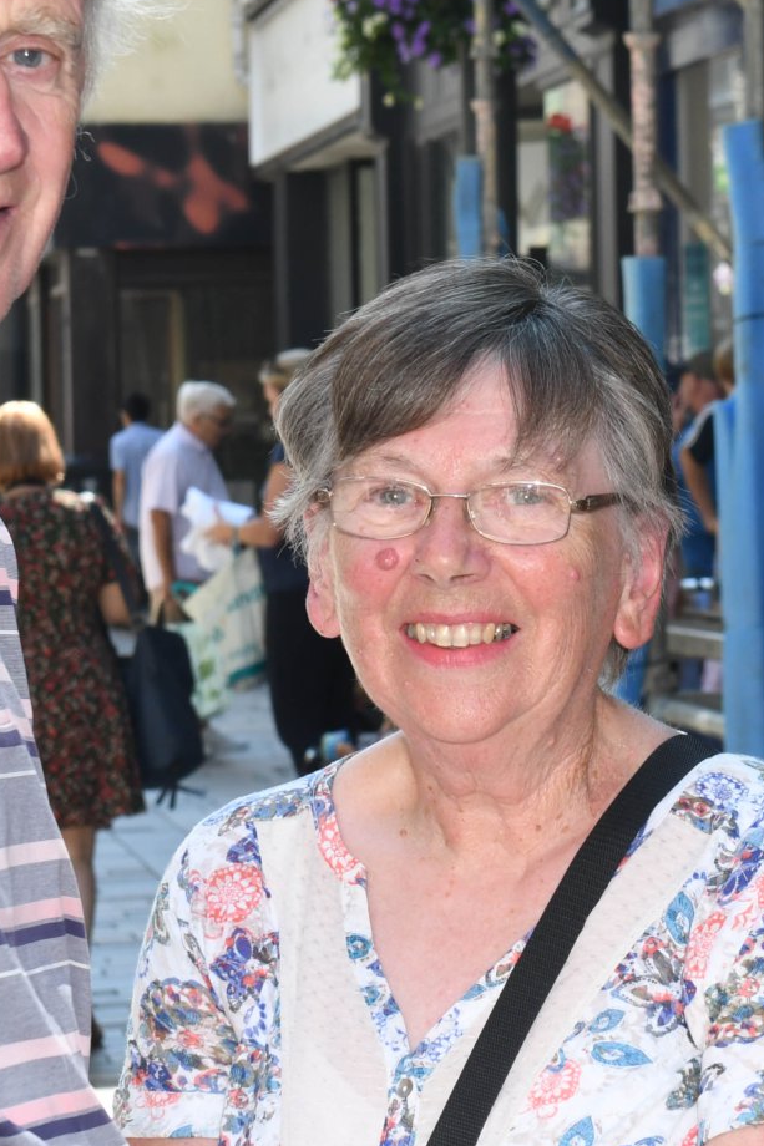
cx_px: 324
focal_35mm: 167
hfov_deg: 8.2
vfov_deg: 12.3
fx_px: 5318
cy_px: 552
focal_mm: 50
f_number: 6.3
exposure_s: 1/320
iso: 500
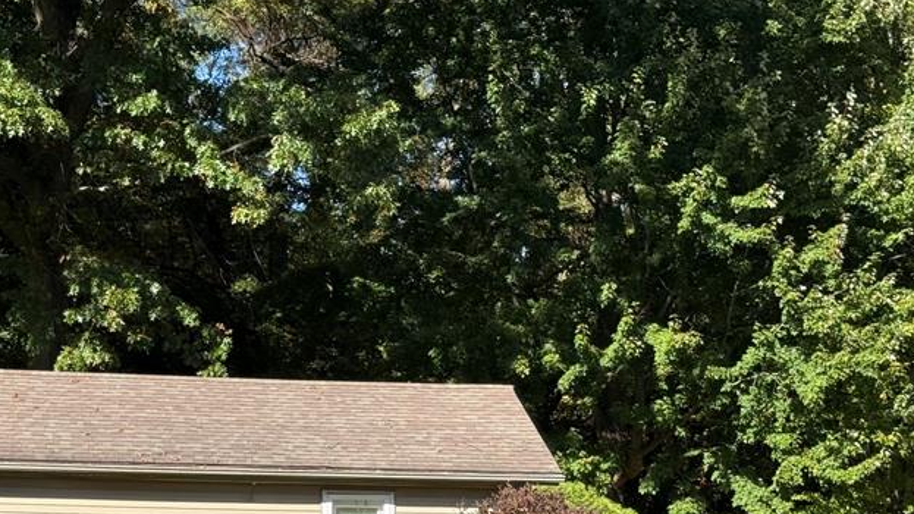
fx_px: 2084
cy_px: 511
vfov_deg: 13.8
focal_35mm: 86
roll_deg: -1.0
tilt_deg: +2.2
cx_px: 302
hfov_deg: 24.6
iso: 100
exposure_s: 1/3096
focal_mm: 6.76
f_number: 1.78
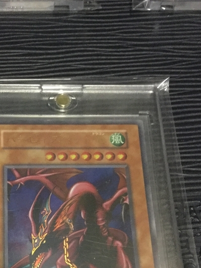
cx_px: 48
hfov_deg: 24.1
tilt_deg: -68.8
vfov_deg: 30.7
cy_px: 241
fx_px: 464
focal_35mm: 60
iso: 400
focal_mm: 3.3
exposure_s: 1/17
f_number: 2.4
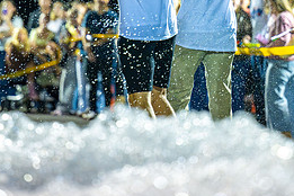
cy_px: -5
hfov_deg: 7.4
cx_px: 157
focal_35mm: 278
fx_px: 2270
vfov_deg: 4.9
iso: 6400
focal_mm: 125
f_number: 2.8
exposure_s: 1/800
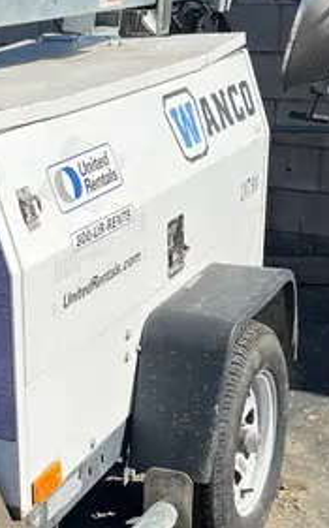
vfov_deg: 28.6
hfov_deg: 17.6
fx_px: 1036
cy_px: 303
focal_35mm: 72
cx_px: -4
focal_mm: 5.1
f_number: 1.6
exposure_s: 1/3623
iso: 50
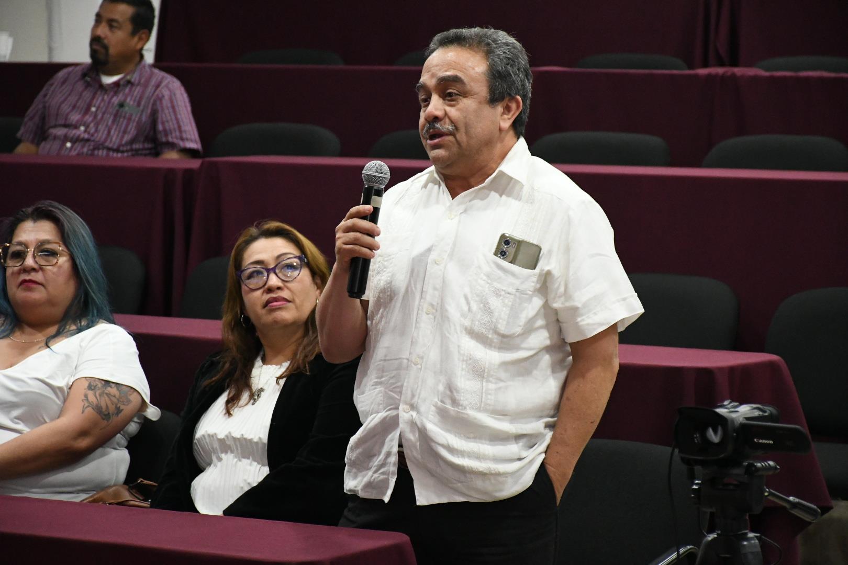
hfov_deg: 13.1
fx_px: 3698
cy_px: 282
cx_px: 424
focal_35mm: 157
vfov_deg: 8.7
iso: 6400
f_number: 5.6
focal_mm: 105
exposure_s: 1/100
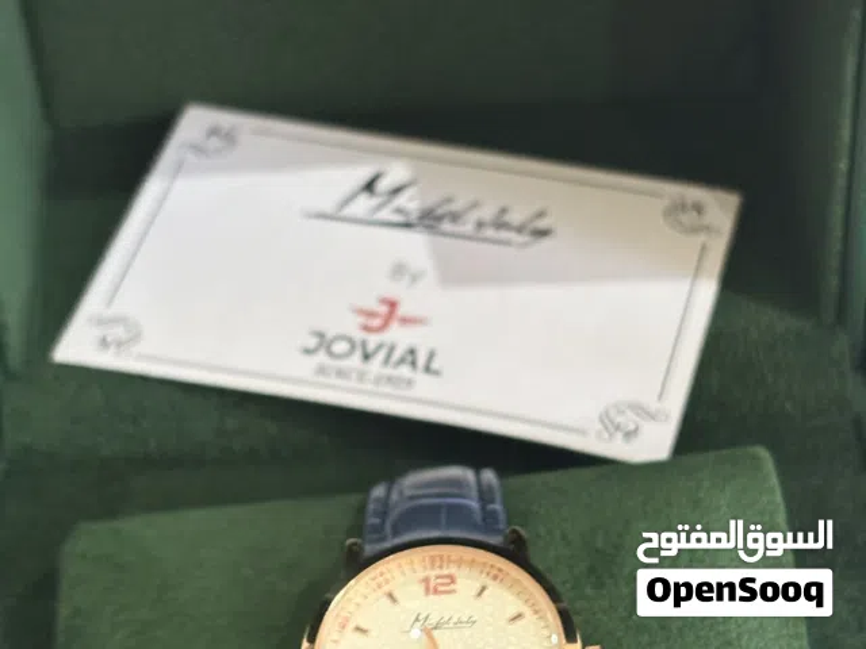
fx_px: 1301
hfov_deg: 36.8
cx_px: 433
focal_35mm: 52
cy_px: 324
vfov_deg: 28.0
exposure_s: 1/40
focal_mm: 5.96
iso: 200
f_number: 1.6
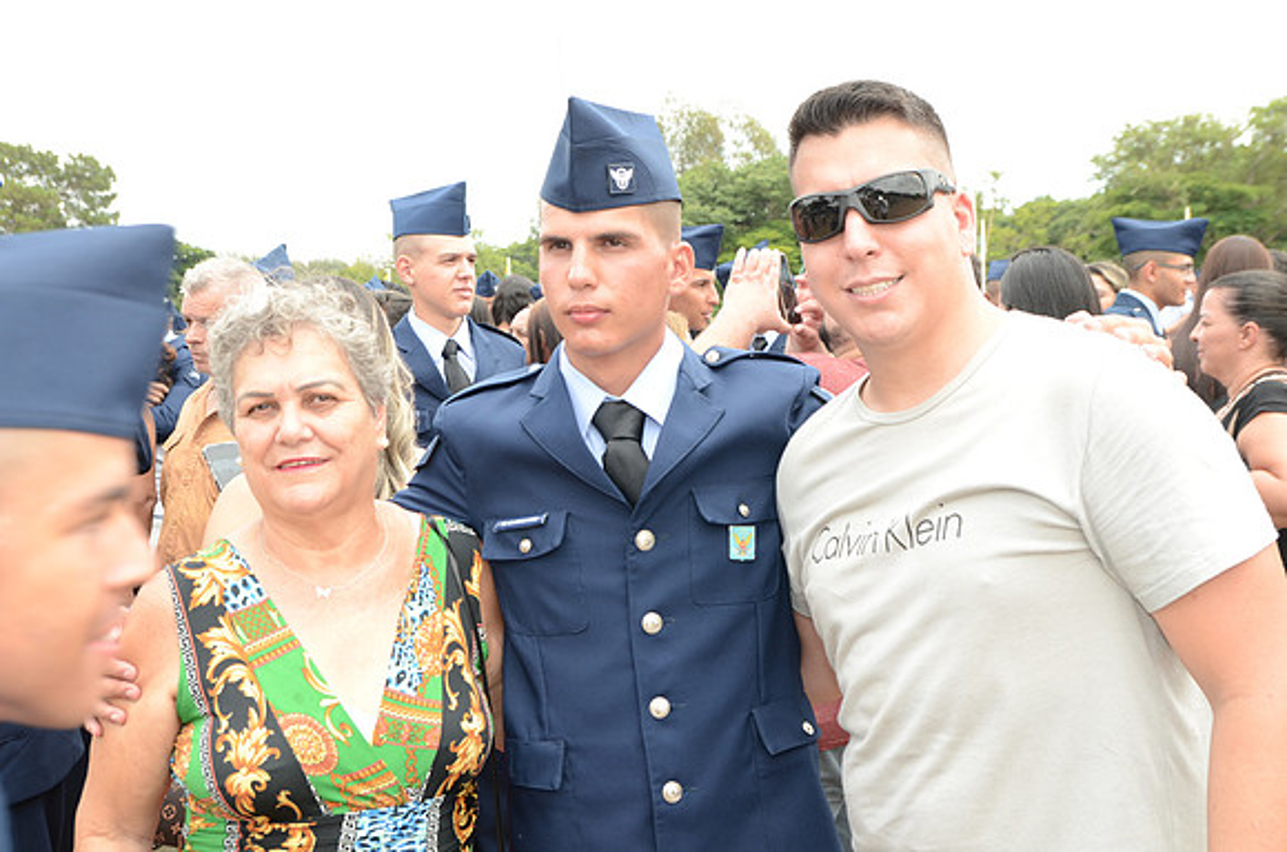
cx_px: 644
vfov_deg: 32.9
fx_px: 1445
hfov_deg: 48.0
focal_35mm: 40
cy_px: 426
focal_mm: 27
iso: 320
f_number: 6.3
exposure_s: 1/250
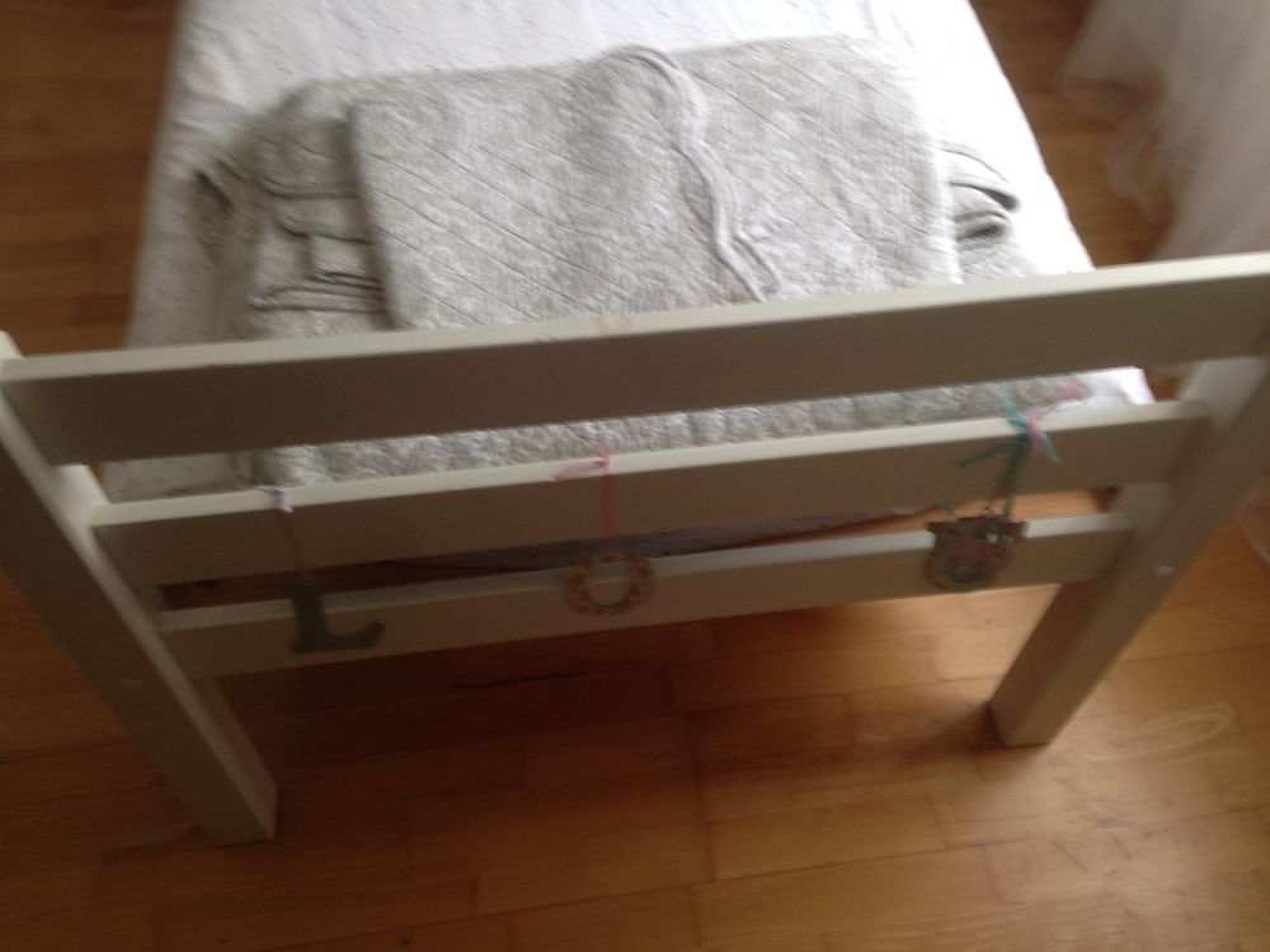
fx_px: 1211
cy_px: 476
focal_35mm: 33
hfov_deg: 55.4
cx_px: 635
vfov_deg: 42.9
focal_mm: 4.12
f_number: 2.4
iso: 64
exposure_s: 1/20
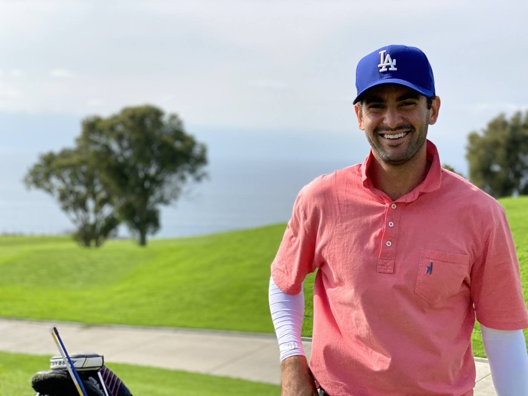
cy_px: 198
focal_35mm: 52
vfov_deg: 28.0
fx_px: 793
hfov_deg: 36.8
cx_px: 264
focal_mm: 6
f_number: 2
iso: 20
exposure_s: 1/2179
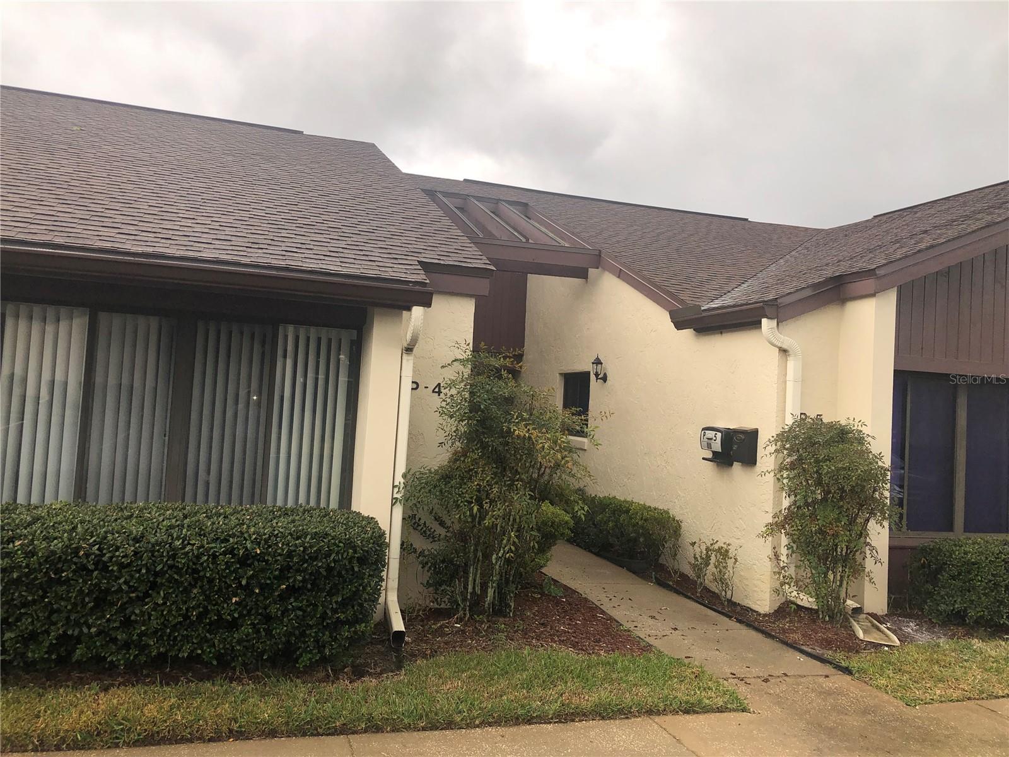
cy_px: 378
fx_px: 816
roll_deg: -2.9
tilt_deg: +2.7
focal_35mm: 28
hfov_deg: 63.4
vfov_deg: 49.7
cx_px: 504
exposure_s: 1/539
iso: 20
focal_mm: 4
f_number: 1.8
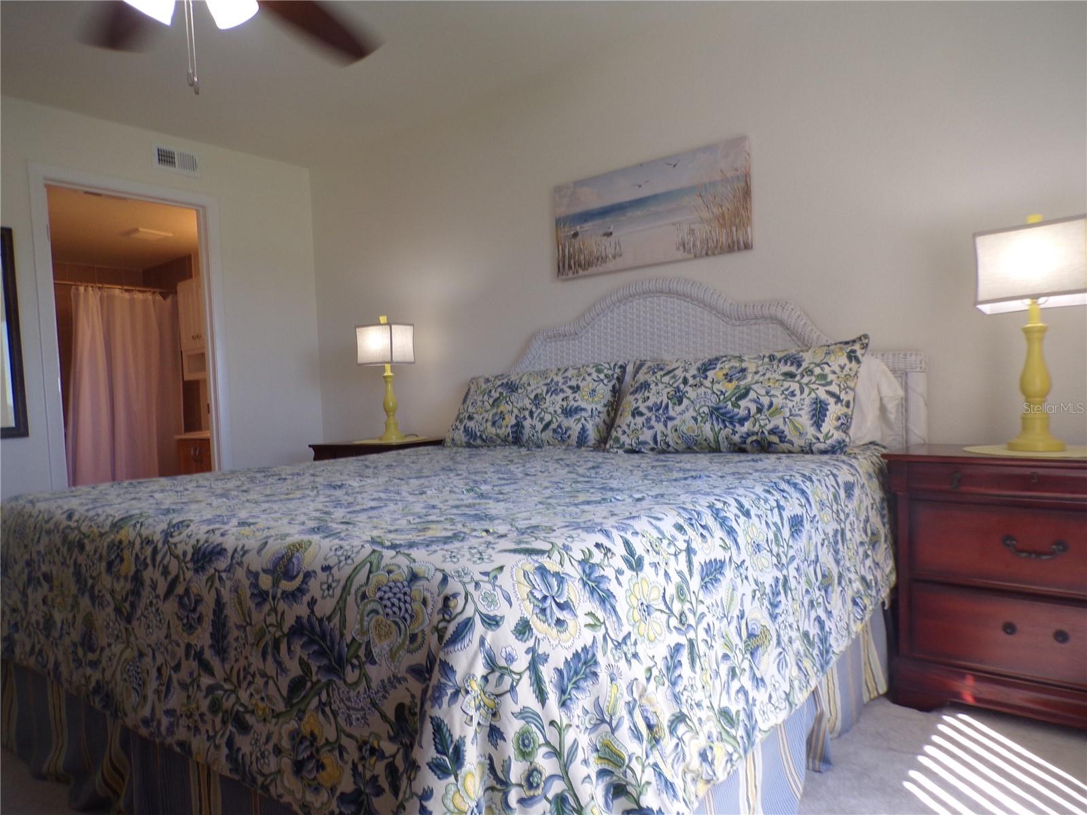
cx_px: 544
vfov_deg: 56.8
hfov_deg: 71.6
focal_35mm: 24
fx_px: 754
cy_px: 408
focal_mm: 4.3
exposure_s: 1/34
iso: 87
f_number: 4.3
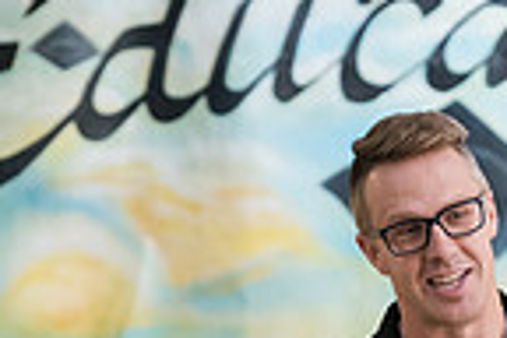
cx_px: 616
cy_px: 364
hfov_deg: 3.3
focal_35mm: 623
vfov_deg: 2.2
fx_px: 8773
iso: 3200
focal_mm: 155
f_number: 3.2
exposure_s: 1/200
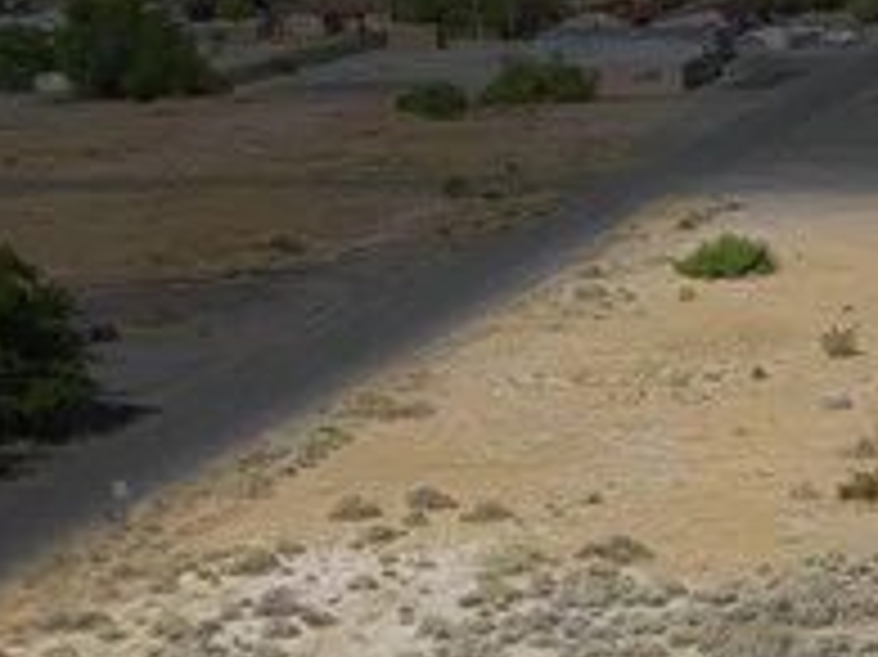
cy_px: 837
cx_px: 1351
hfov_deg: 14.5
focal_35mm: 126
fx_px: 3194
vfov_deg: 11.5
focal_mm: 12.29
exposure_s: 1/800
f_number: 2.8
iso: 100
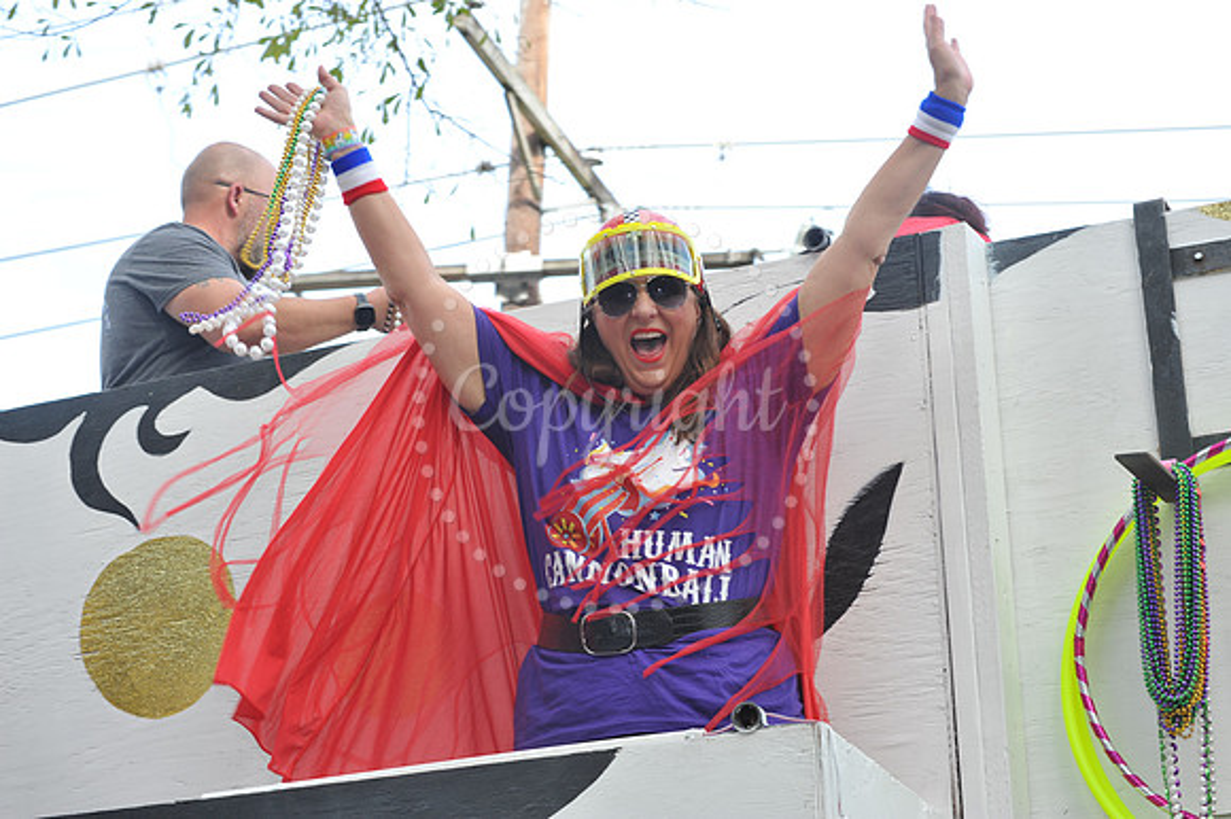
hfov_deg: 23.7
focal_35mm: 86
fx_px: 2939
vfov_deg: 15.9
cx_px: 616
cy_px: 410
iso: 250
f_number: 9
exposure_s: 1/80
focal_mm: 86
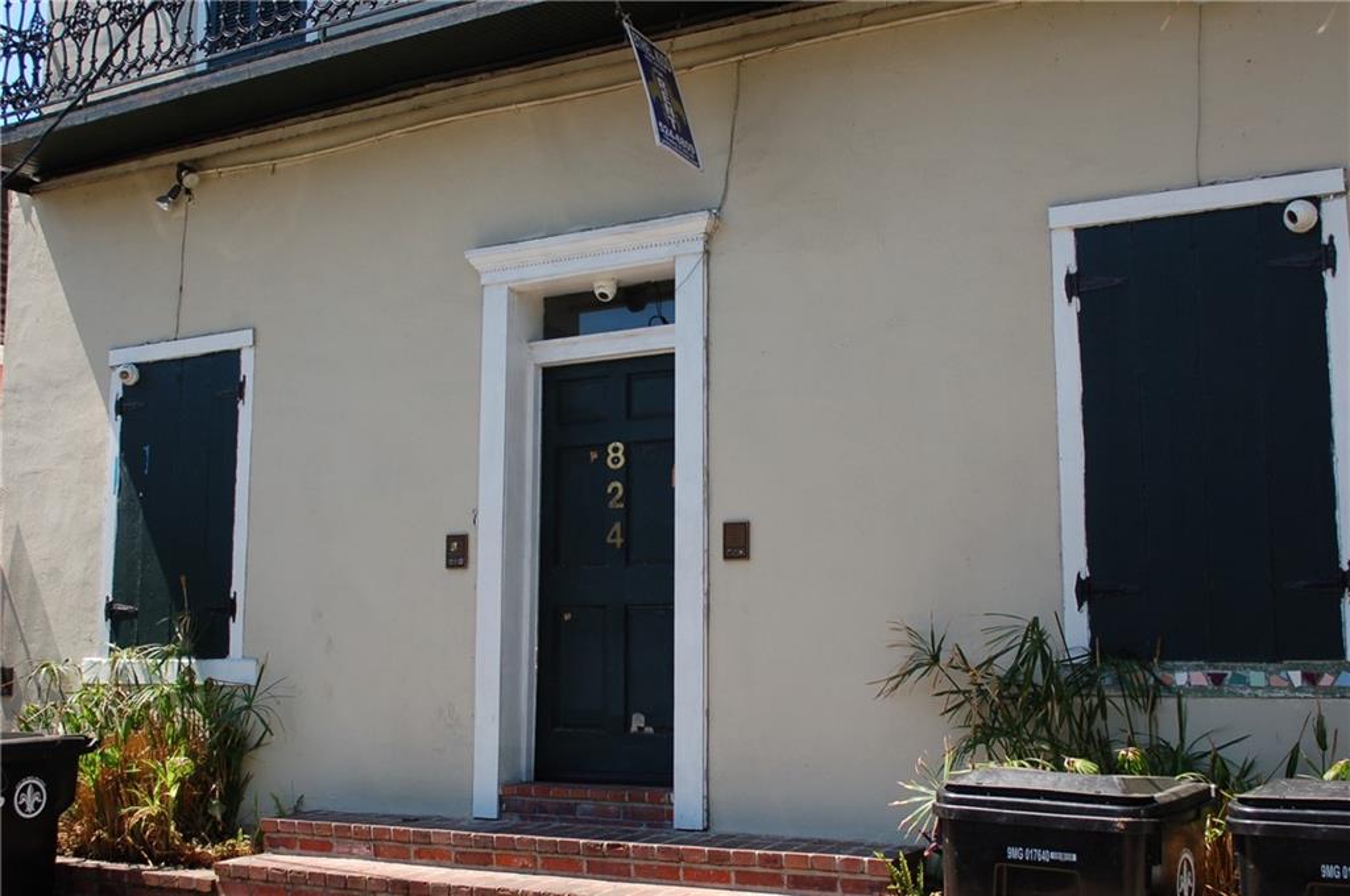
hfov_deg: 49.6
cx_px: 675
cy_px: 448
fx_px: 1461
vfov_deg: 34.1
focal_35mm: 39
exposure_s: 1/200
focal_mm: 26
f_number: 8
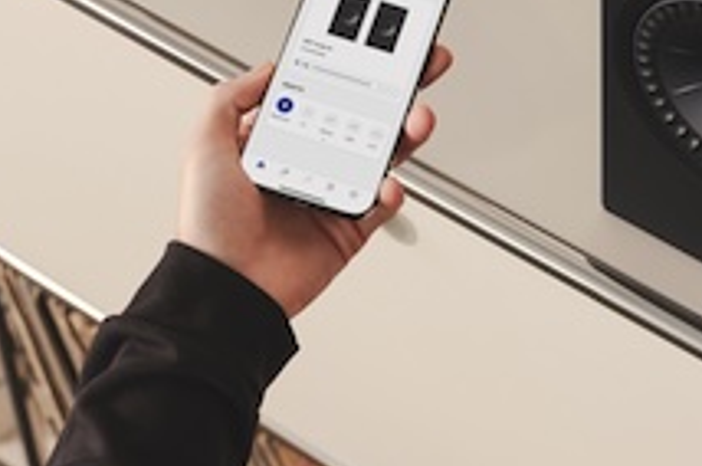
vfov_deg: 11.5
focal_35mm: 117
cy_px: -74
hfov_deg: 17.4
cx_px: 525
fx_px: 2278
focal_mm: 50
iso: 80
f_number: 3.5
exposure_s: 1/10
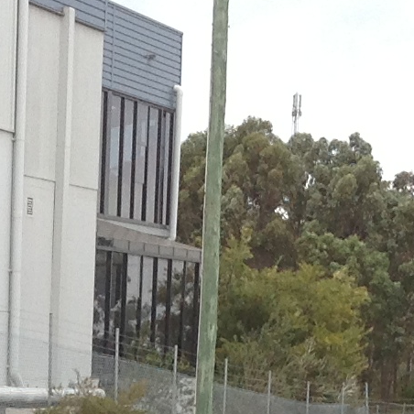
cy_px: 741
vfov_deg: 9.4
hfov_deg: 9.6
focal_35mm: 177
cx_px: -170
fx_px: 2395
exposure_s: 1/373
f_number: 2.4
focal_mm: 4.28
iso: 50
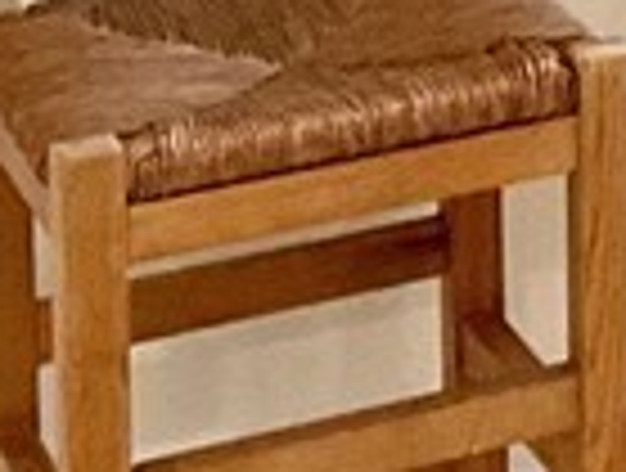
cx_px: 1932
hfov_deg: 7.9
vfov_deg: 6.3
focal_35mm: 213
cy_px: -1011
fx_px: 3862
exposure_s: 1/60
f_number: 1.8
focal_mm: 3
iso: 80
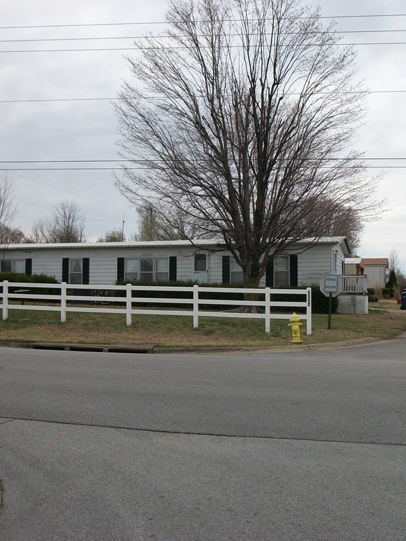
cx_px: 214
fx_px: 672
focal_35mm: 43
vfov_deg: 43.8
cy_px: 270
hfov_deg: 33.6
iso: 80
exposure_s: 1/160
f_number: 8.8
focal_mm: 5.7
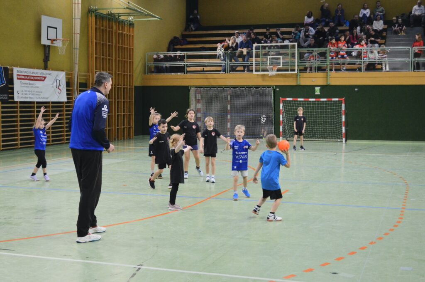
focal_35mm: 45
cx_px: 212
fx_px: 530
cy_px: 141
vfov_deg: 29.7
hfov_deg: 43.7
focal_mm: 30
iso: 1600
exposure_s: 1/320
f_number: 4.5
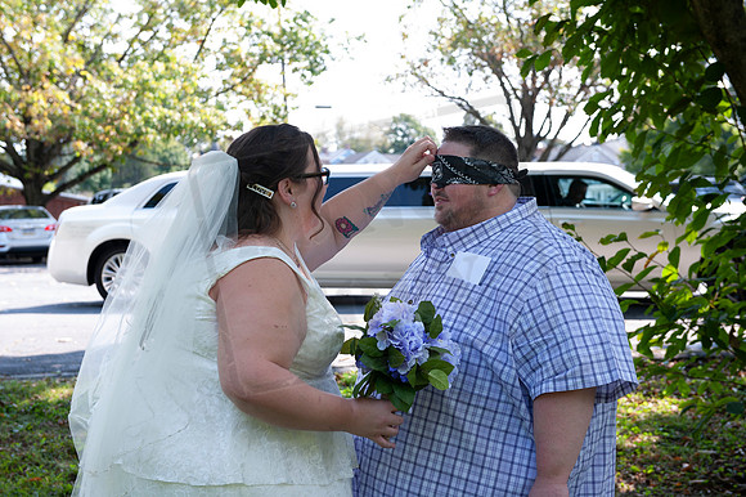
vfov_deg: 23.4
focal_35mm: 58
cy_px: 248
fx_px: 1201
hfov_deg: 34.5
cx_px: 373
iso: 100
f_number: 5.6
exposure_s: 1/125
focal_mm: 58
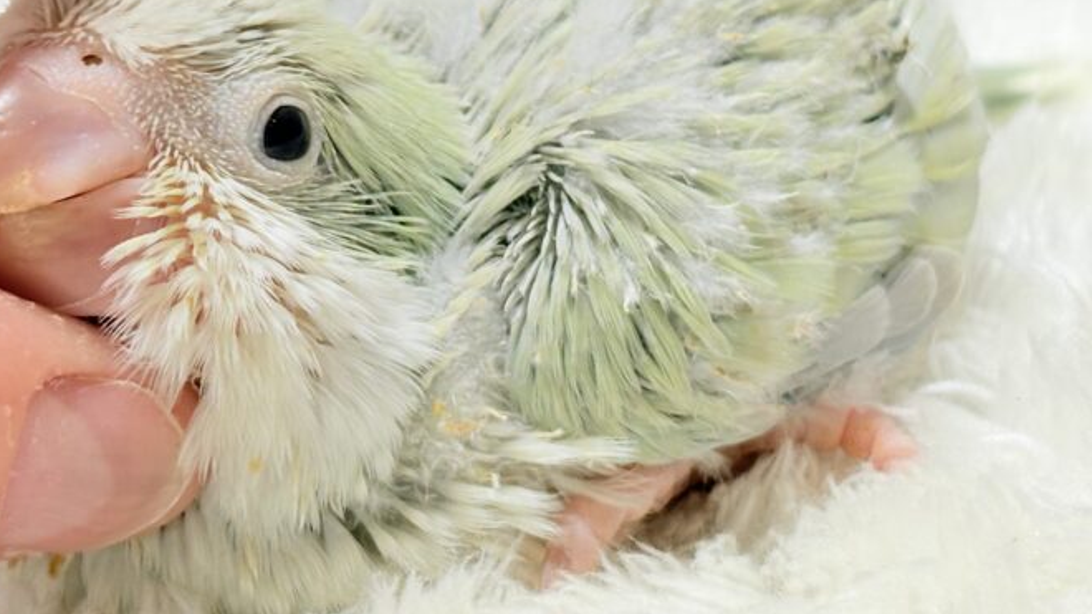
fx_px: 2982
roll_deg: +7.5
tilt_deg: -17.7
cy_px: 116
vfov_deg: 11.7
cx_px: 419
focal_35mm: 103
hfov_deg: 20.7
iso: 50
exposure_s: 1/50
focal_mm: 5.96
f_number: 1.6
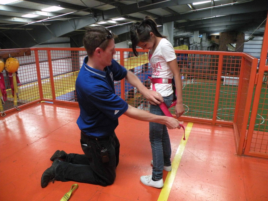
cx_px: 134
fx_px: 209
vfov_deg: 51.4
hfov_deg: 65.3
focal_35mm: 27
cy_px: 100
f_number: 2.8
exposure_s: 1/35.1
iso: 400
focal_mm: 4.7
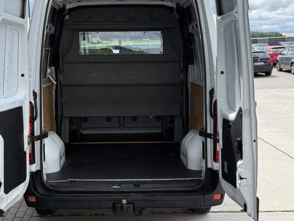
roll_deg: +1.8
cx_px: 124
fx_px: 493
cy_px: 95
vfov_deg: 25.2
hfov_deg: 33.2
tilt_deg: -4.7
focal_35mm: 58
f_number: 1.78
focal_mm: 6.76
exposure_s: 1/1513
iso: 80
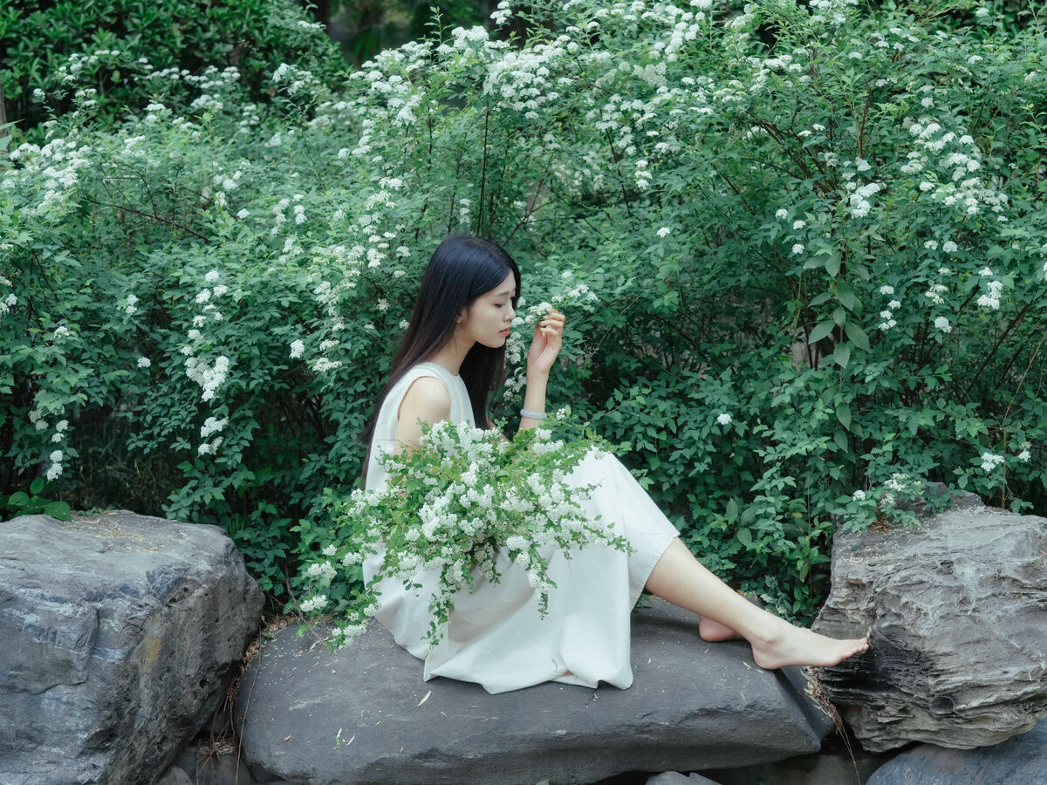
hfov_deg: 30.7
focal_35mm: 63
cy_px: 392
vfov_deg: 23.3
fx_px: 1906
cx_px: 524
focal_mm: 80
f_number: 6.4
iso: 1250
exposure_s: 1/500
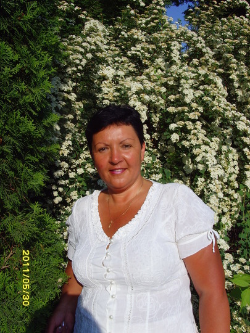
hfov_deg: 36.8
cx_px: 125
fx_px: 376
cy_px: 166
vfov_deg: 47.9
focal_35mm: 39
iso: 80
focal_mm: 6.6
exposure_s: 1/500
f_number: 6.3
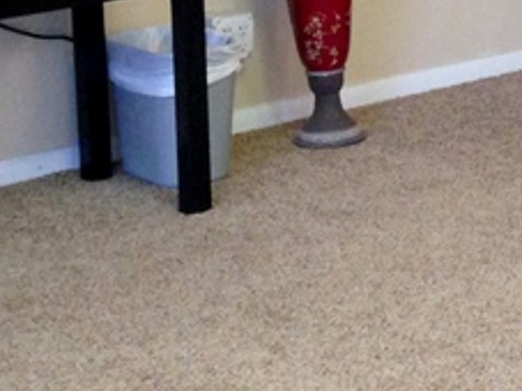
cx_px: 780
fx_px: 2246
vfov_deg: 9.8
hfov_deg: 12.6
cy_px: -124
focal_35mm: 149
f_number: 2.4
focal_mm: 4.13
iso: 160
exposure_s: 1/20
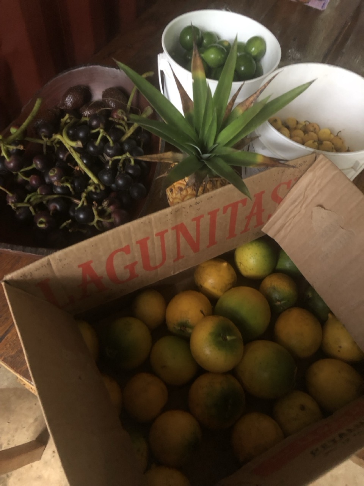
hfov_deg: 49.7
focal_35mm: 28
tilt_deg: -57.1
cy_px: 243
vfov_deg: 63.4
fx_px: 393
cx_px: 182
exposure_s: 1/4
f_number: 1.8
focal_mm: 3.99
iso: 160
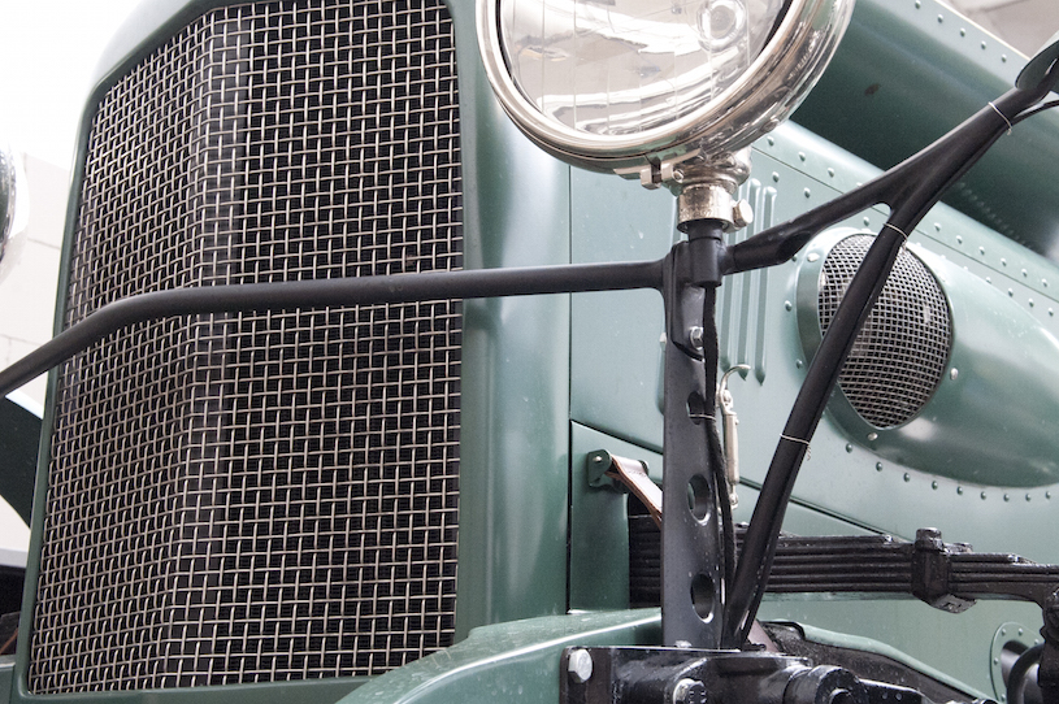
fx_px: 1617
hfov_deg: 36.2
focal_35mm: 55
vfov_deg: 24.6
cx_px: 593
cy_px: 335
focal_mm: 35
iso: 5000
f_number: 9
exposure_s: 1/40
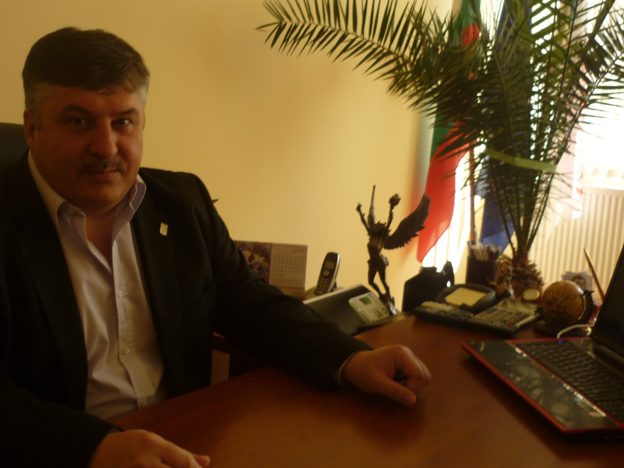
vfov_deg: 33.5
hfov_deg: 43.7
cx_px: 266
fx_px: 775
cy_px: 195
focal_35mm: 43
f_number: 2.8
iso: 80
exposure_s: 1/80
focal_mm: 5.5
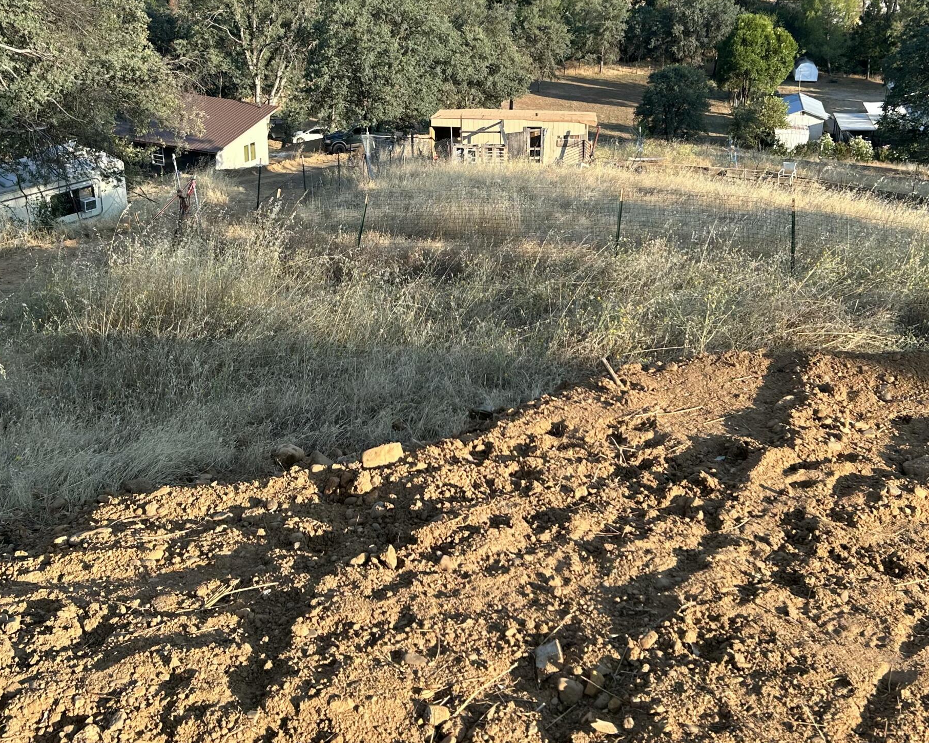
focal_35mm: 42
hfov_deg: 43.8
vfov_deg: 35.2
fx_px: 1155
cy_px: 220
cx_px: 467
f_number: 1.5
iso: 50
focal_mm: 5.7
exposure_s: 1/1159
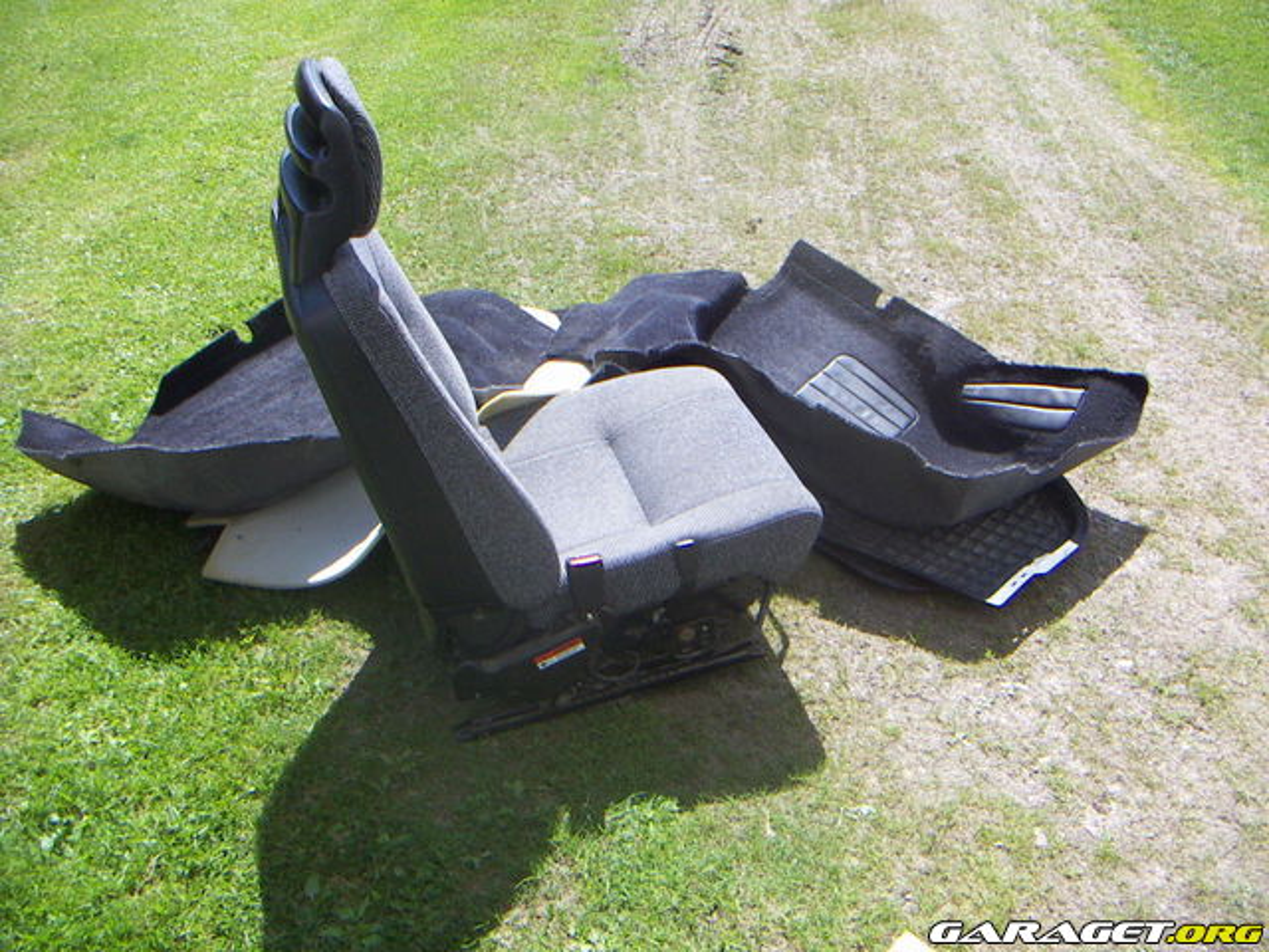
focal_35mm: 36
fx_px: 1320
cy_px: 476
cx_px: 634
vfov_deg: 39.7
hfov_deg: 51.4
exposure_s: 1/200
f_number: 6.7
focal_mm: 4.7
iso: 100
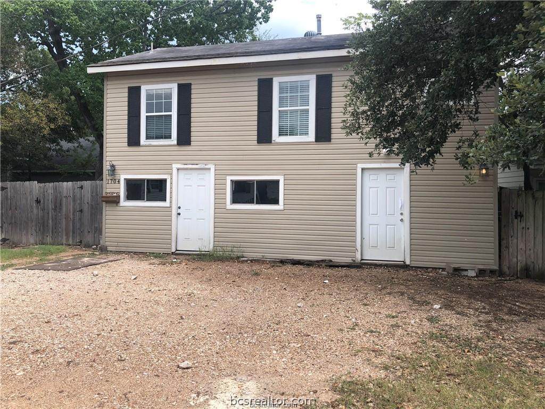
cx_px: 272
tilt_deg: -0.6
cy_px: 204
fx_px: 441
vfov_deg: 49.7
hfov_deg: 63.4
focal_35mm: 28
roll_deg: +0.5
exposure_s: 1/1263
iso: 20
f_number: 1.8
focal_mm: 3.99
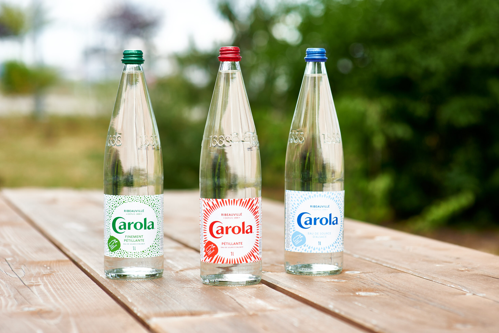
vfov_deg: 15.9
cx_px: 251
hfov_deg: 23.6
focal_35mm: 86
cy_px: 167
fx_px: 1192
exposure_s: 1/1000
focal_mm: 85
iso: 100
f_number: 2.8
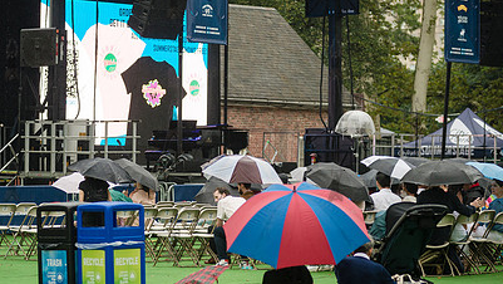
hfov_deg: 13.5
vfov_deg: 7.6
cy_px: 119
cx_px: 173
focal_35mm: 159
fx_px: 2122
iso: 400
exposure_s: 1/400
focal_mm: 105
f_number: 4
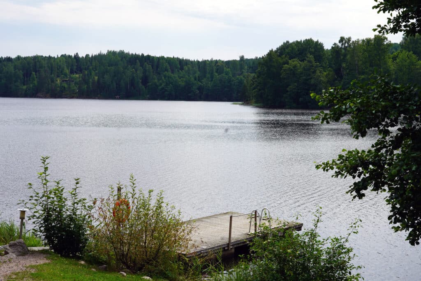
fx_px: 620
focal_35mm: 53
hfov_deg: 37.5
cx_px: 210
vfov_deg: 25.5
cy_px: 140
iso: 100
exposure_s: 1/250
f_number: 10
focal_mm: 53
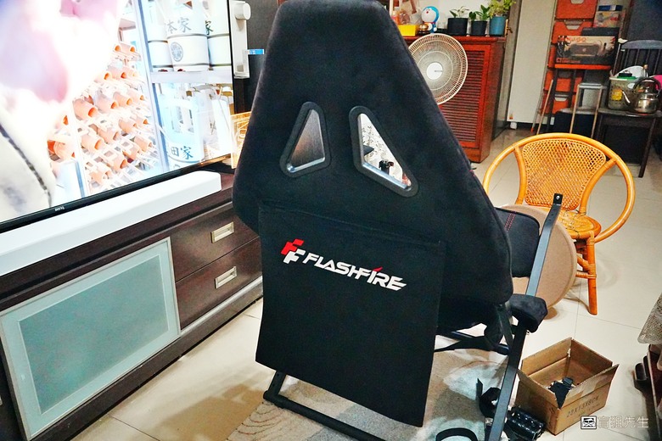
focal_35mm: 27
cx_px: 331
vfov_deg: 47.9
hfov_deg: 67.4
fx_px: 496
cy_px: 220
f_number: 3.5
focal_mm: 18
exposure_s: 1/125
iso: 12800
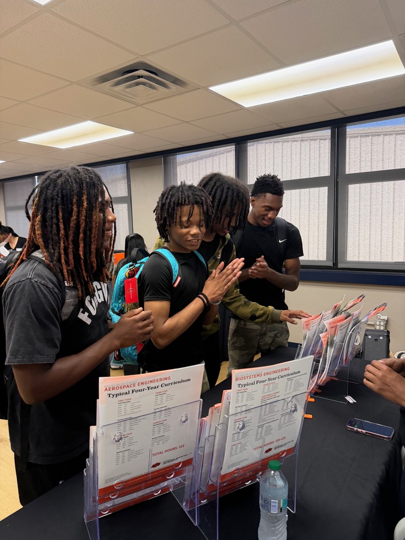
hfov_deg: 56.8
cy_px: 270
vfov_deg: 71.6
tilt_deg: -5.7
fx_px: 374
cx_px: 202
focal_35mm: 24
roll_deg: +0.4
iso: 320
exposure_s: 1/120
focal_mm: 6.76
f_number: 1.78
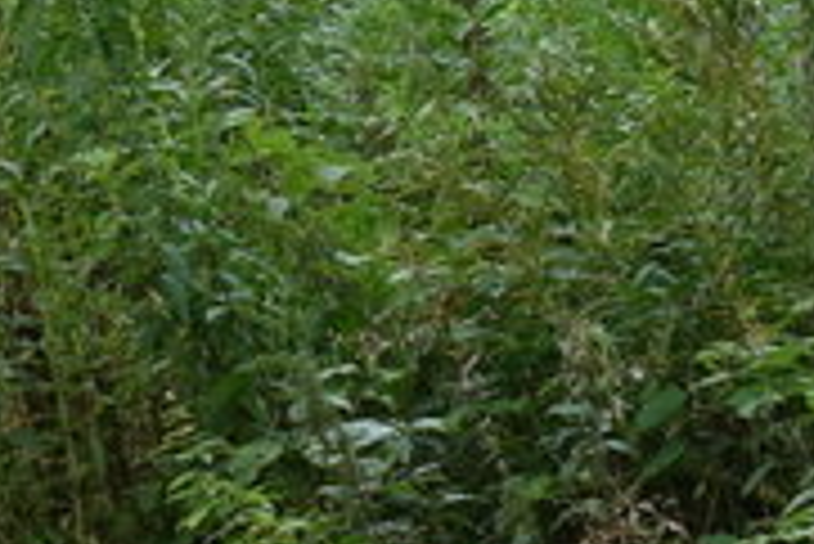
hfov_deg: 5.0
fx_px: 8961
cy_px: -124
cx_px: -1187
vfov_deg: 3.5
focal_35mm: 396
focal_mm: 25.7
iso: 125
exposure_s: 1/80
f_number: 4
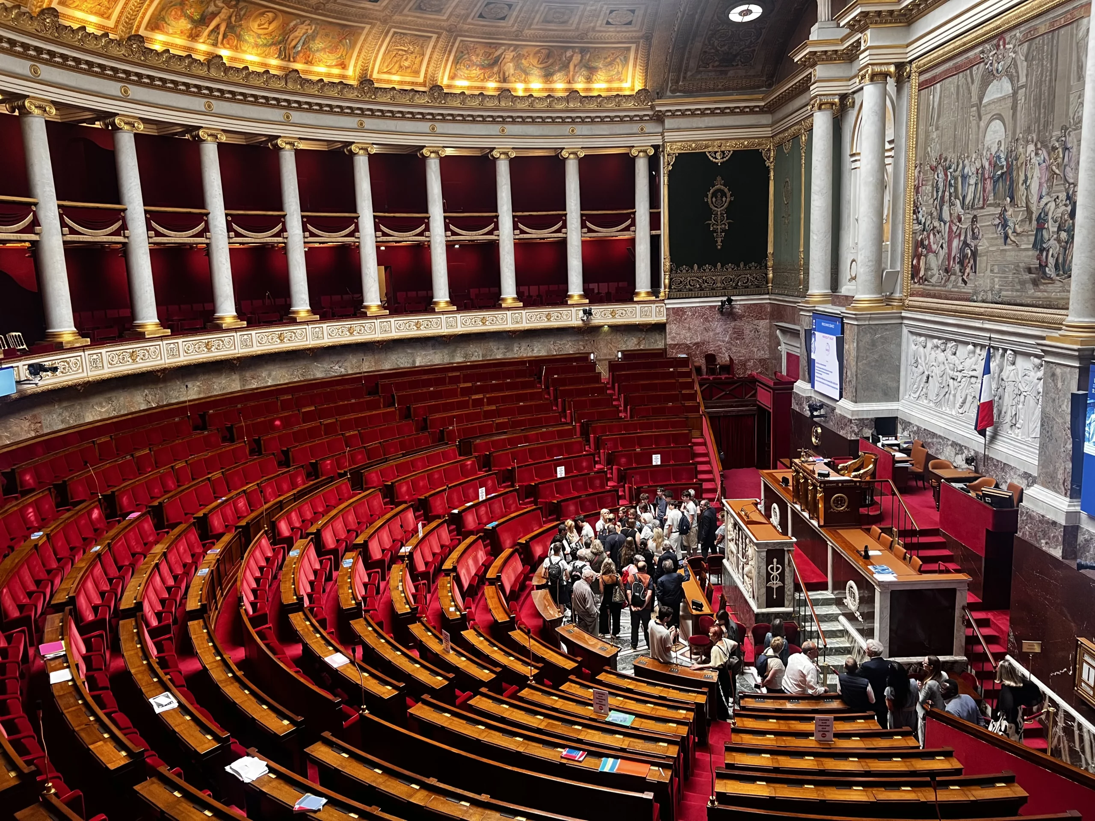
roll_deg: +2.5
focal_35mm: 26
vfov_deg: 53.1
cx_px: 548
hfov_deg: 67.3
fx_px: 822
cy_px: 410
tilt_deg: -10.0
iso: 160
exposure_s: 1/60
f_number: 1.5
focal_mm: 5.7
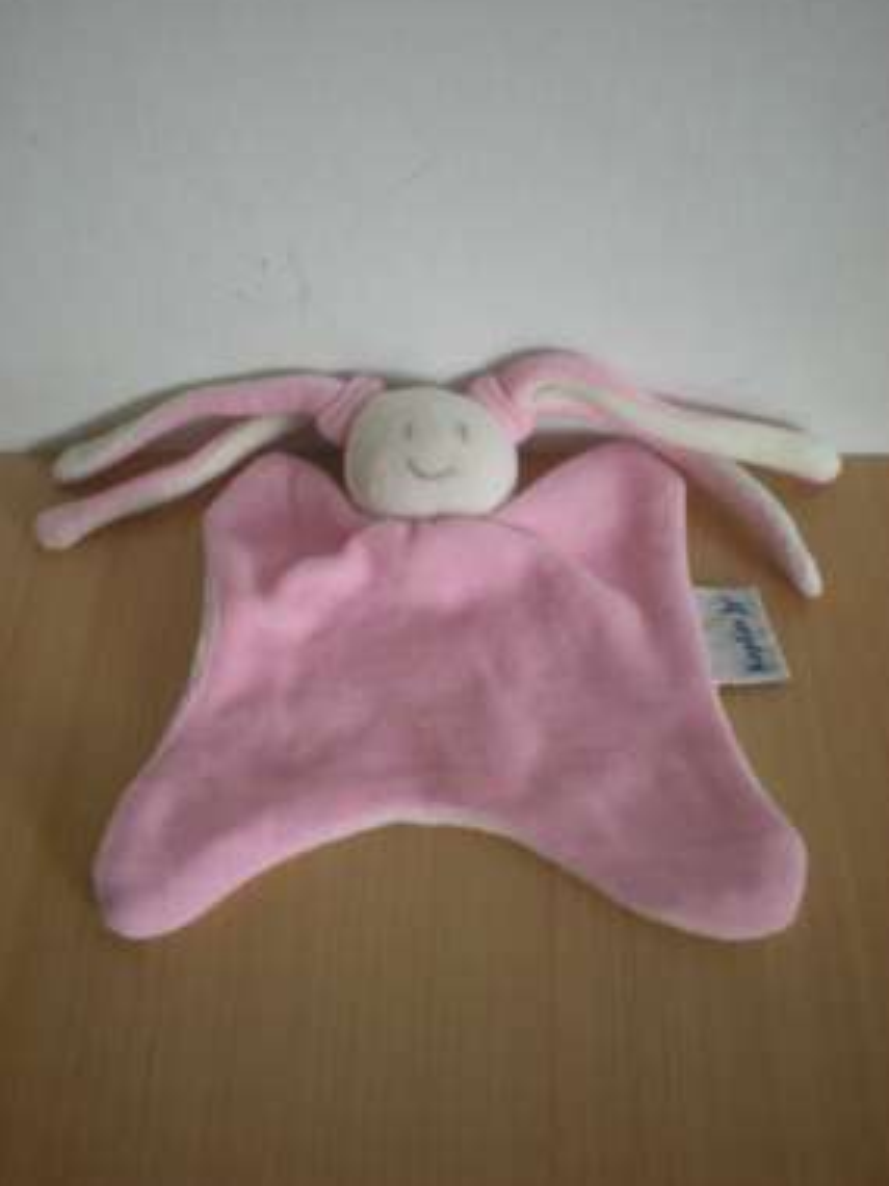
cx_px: 443
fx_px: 1335
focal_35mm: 39
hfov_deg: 36.8
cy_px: 587
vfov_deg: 47.9
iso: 200
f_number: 3.1
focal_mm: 6.3
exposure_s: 1/37
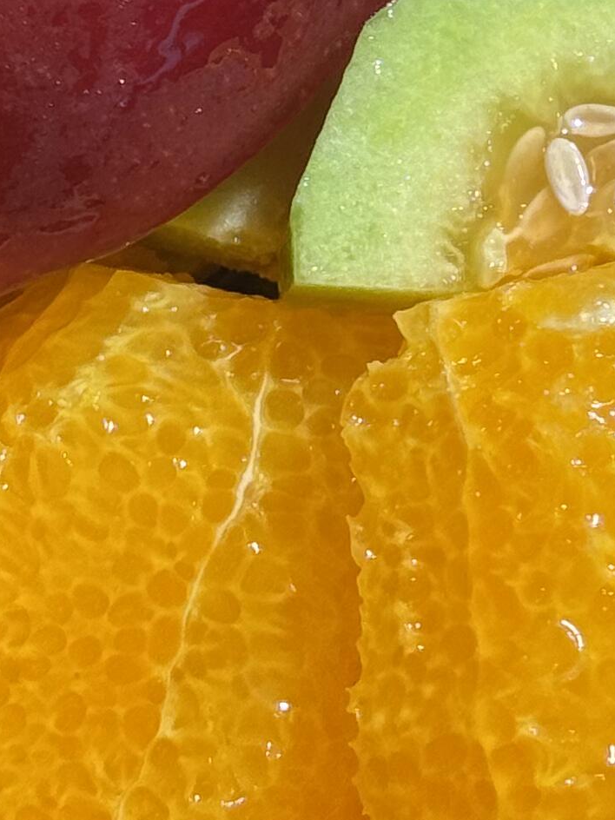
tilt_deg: -38.5
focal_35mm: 205
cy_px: -237
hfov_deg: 7.2
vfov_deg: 9.5
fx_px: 4856
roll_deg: -1.1
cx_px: 419
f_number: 1.78
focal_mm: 6.76
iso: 64
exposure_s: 1/593
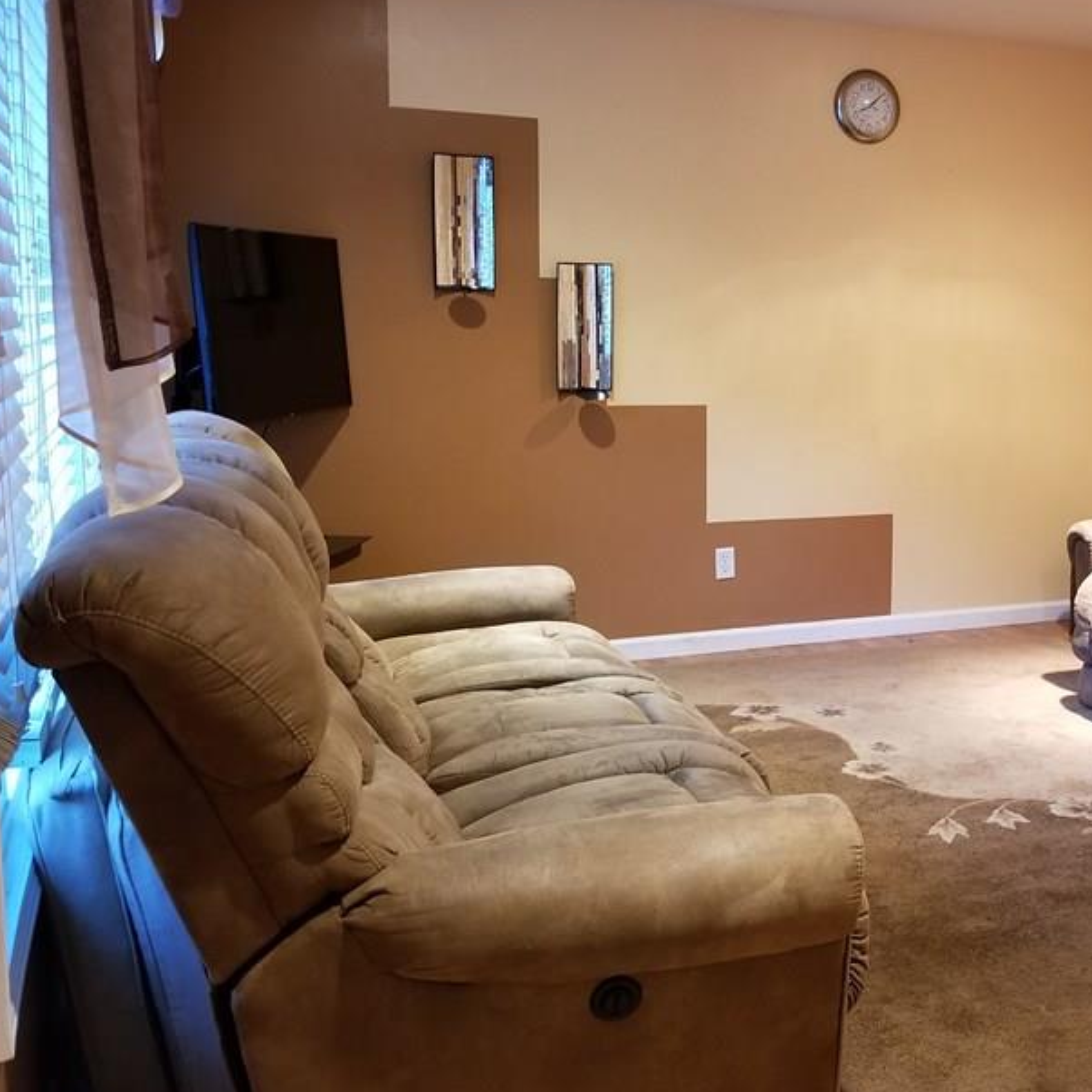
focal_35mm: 39
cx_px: 900
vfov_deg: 42.8
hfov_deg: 40.7
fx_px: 1392
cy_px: 500
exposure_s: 1/20
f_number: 1.7
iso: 200
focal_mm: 4.25
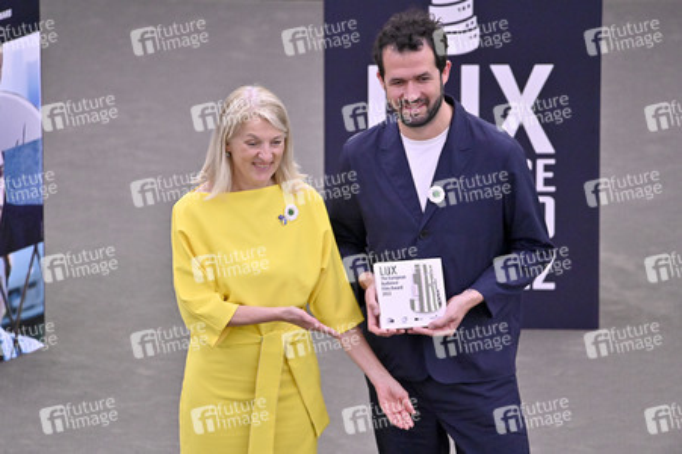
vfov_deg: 2.5
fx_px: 10601
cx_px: 341
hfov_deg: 3.7
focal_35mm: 560
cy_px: 227
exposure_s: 1/500
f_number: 6.3
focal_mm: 560
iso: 6400
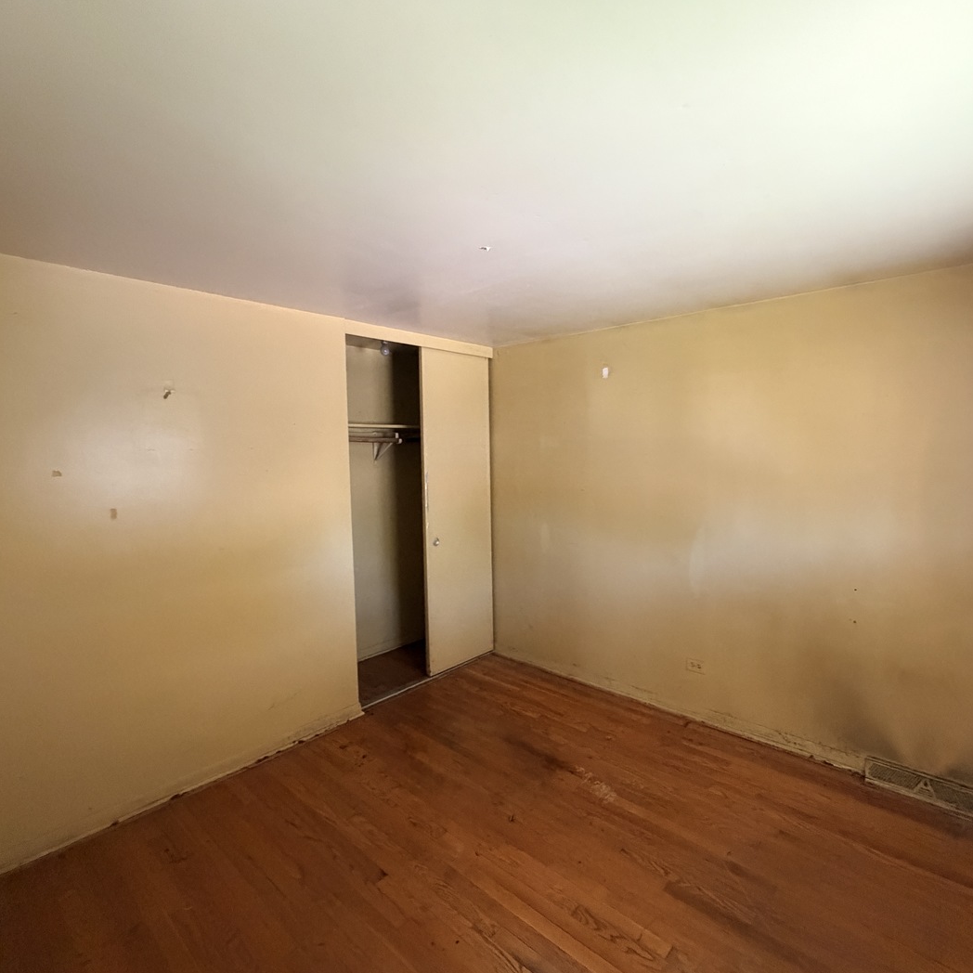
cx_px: 548
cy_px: 486
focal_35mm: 17
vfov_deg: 84.0
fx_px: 541
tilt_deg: -4.4
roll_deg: +1.9
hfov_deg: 83.6
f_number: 2.2
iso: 800
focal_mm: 2.22
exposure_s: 1/60
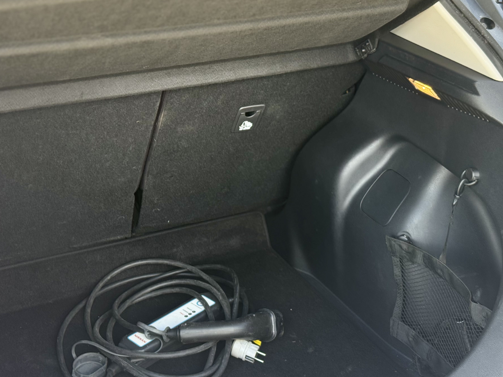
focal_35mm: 54
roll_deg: -1.8
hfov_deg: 35.5
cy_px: 175
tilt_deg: -26.0
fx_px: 785
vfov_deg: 27.0
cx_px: 226
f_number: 1.78
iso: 64
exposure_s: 1/234
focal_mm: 6.76
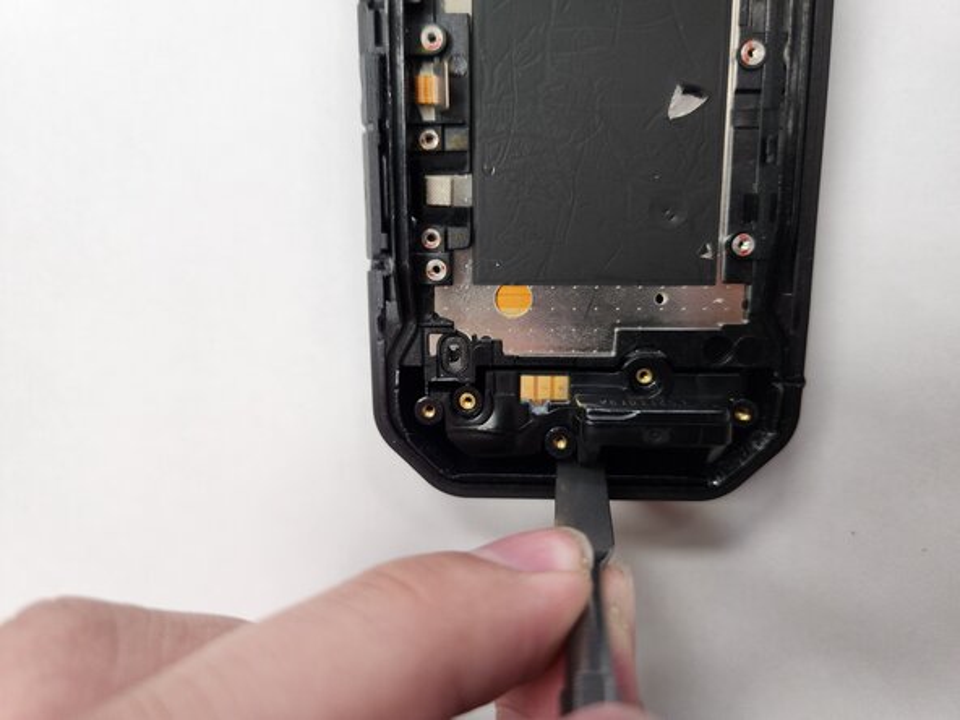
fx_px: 638
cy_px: 360
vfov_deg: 58.9
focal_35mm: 23
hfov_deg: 73.9
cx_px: 480
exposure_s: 1/120
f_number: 1.8
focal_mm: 5.4
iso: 125
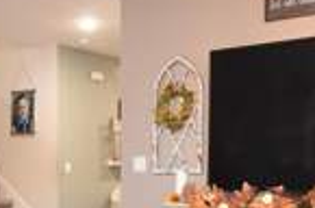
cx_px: 143
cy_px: 209
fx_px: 565
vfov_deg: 20.3
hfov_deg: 31.2
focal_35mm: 65
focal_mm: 13
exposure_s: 1/60
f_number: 4
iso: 2000
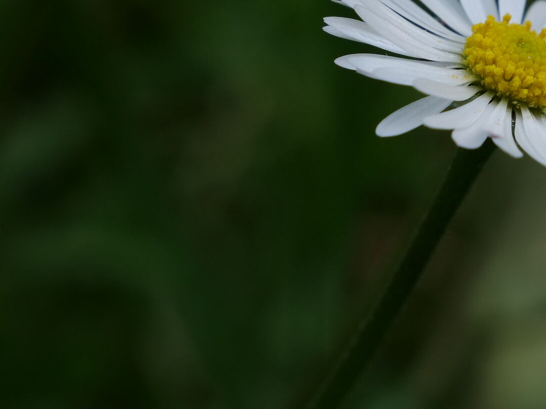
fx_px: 4179
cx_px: 553
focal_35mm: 265
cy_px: 102
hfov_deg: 7.4
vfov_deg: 5.6
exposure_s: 1/160
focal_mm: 60
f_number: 8
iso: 400
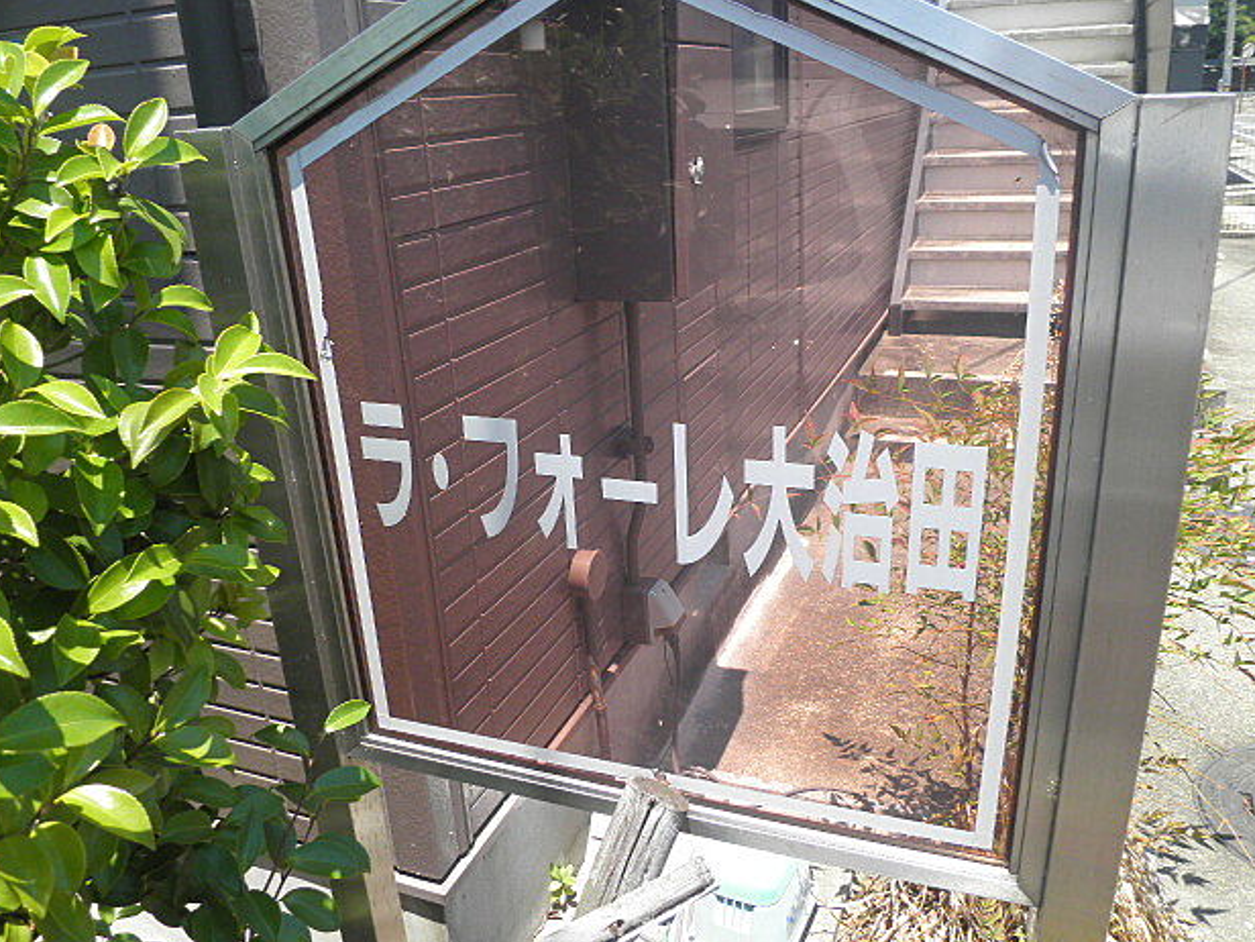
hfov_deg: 65.3
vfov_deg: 51.3
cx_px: 623
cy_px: 485
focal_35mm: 27
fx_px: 979
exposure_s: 1/400
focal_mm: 4.7
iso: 64
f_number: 2.8
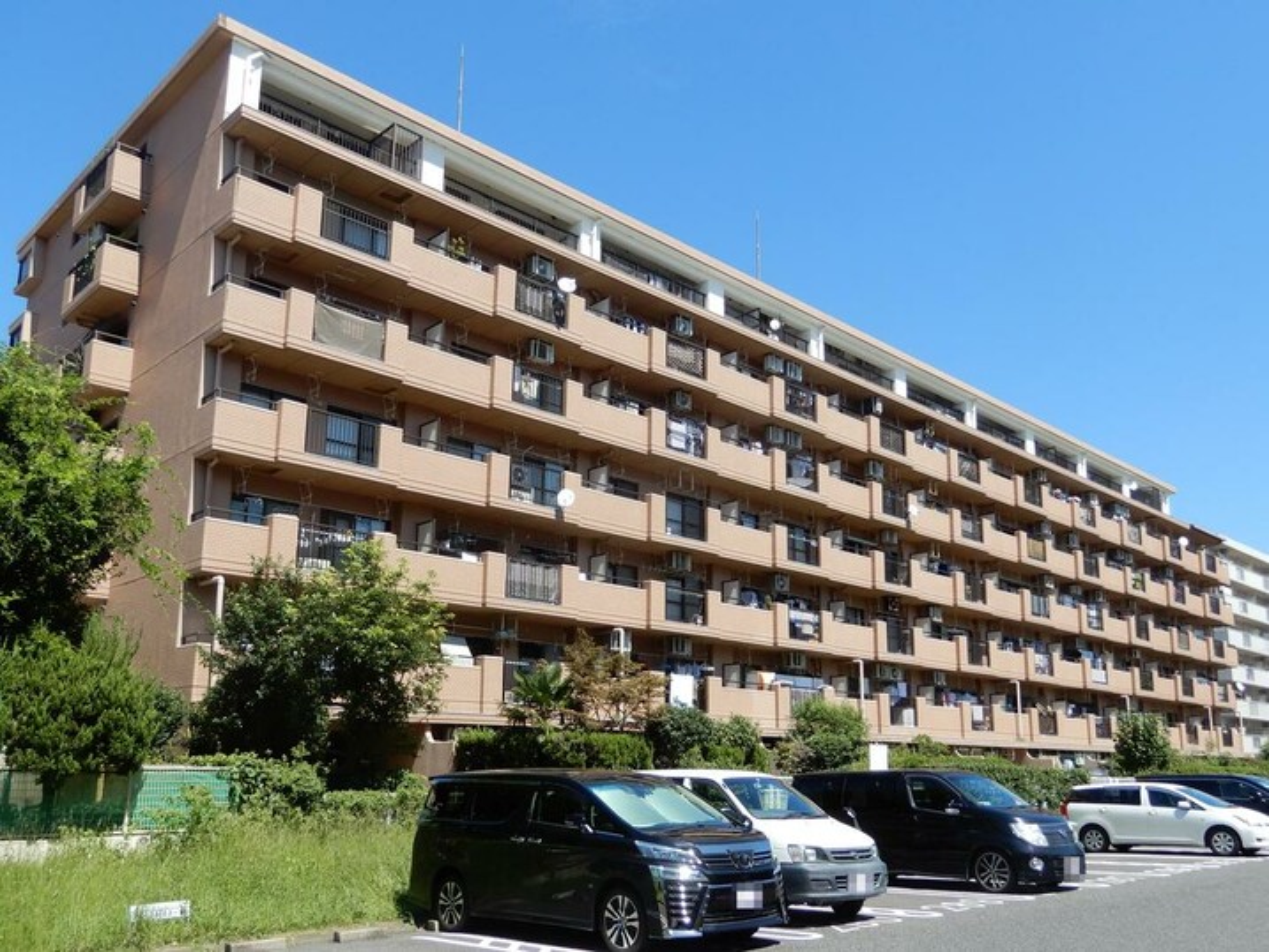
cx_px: 634
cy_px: 476
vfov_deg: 56.8
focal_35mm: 24
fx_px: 880
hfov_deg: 71.6
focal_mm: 4.3
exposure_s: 1/640
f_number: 3.4
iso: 80
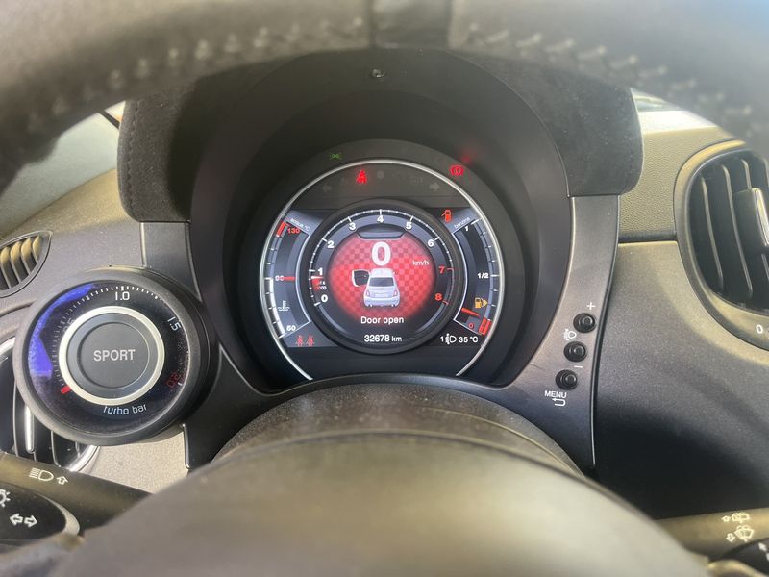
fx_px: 578
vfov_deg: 53.1
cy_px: 288
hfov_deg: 67.3
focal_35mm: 26
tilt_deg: -23.0
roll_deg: +1.6
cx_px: 384
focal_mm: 5.1
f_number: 1.6
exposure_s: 1/121
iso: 125
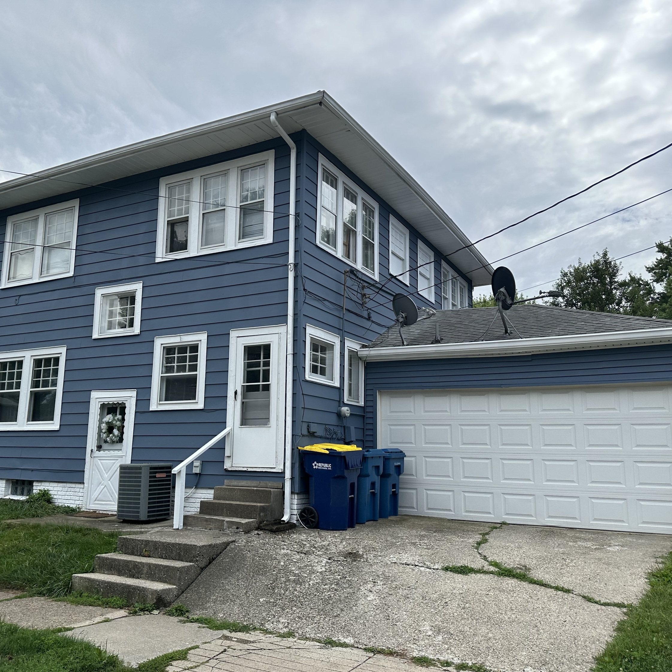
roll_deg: -1.6
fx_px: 637
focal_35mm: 29
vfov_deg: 55.6
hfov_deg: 55.4
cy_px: 344
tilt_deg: +9.7
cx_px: 287
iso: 80
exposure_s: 1/4762
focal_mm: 6.86
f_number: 1.78
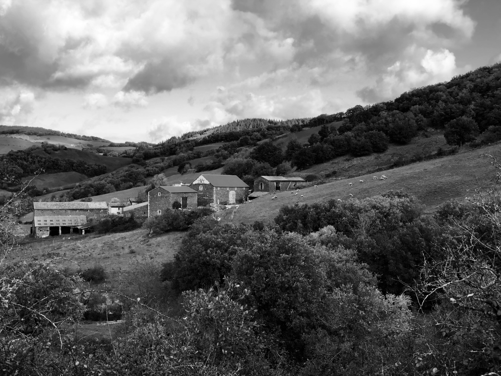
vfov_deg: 28.0
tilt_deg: +0.8
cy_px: 188
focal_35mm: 52
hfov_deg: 36.8
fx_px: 753
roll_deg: +0.3
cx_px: 250
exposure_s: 1/615
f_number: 2.4
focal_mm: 6
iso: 16
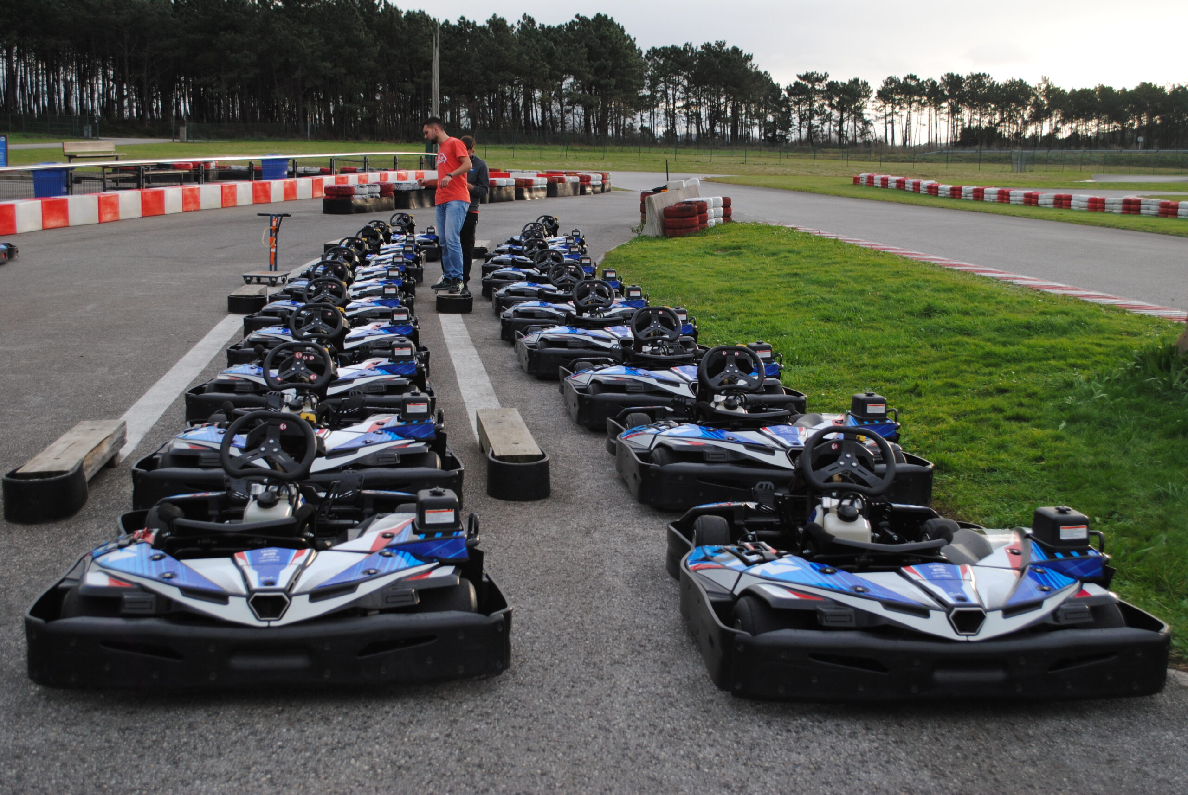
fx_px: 1437
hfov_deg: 44.9
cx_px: 594
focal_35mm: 44
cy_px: 398
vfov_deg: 30.9
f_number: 5.6
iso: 200
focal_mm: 29
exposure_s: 1/125
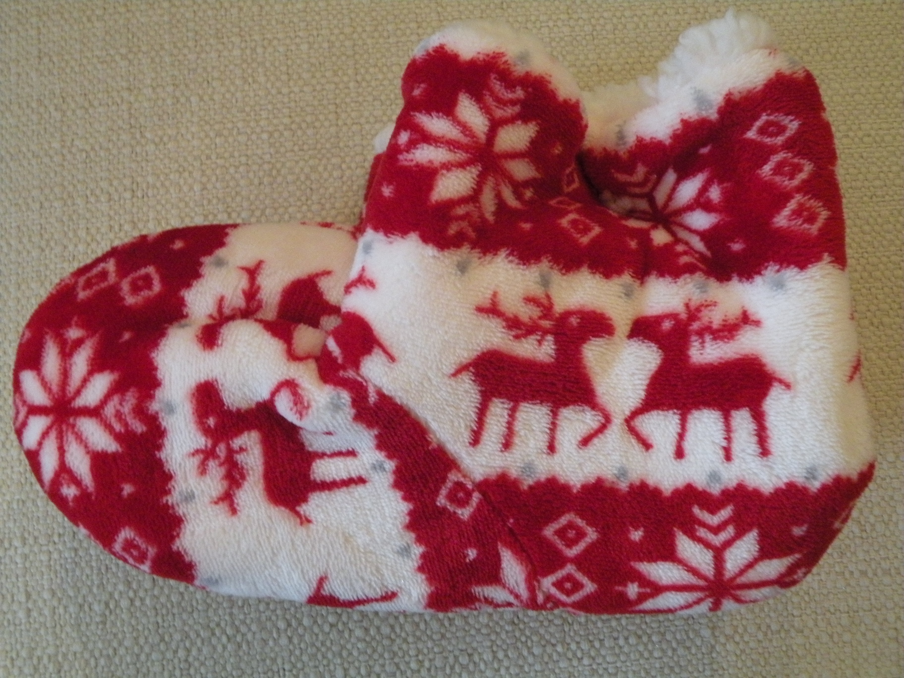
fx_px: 1097
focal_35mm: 42
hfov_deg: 44.8
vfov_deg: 34.3
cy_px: 339
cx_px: 452
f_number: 3.2
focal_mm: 7.4
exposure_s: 1/31.8
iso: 400
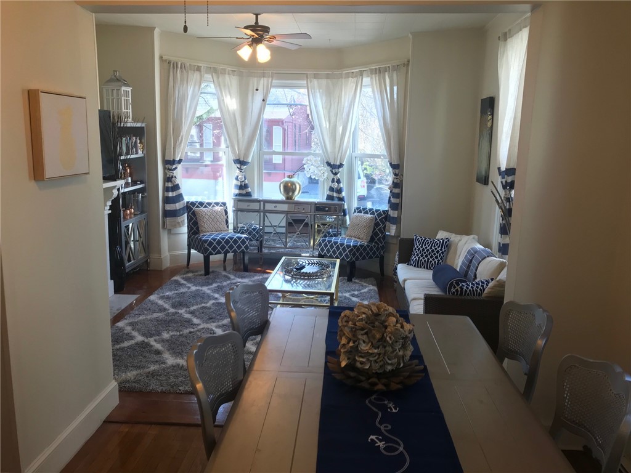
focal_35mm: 28
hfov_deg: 63.4
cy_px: 236
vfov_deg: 49.7
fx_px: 510
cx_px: 316
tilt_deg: -8.5
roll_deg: -0.9
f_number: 1.8
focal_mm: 3.99
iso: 32
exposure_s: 1/40
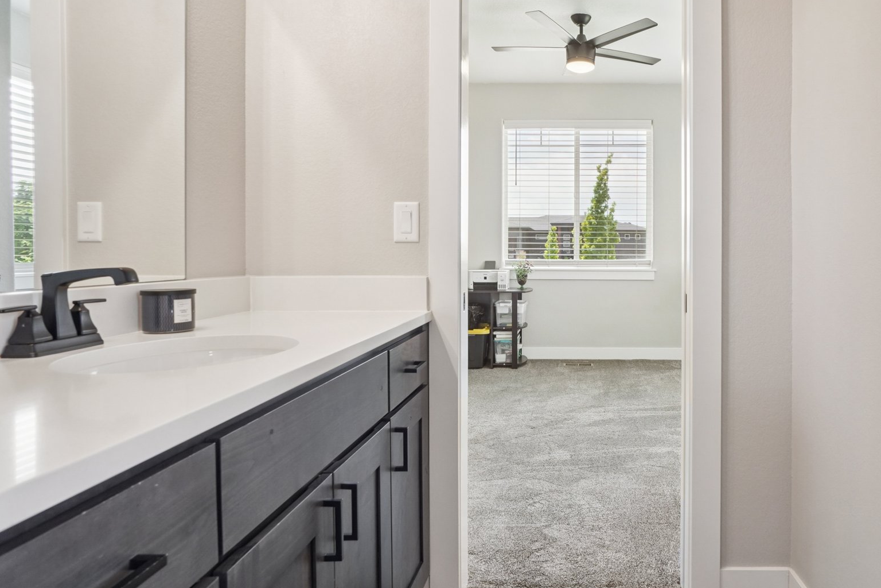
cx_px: 577
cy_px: 266
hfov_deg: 71.9
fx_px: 587
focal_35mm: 24
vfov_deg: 53.0
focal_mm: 12
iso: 400
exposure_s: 1/30
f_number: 8
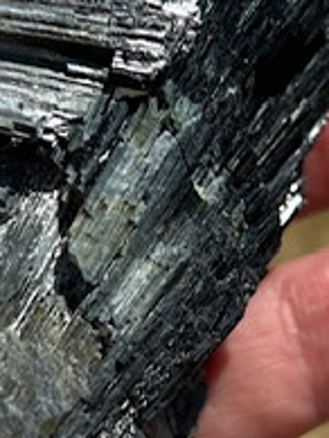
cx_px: 96
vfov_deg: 33.3
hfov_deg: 25.5
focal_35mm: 57
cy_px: 307
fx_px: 721
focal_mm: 5.7
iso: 50
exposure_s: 1/5587
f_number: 1.5
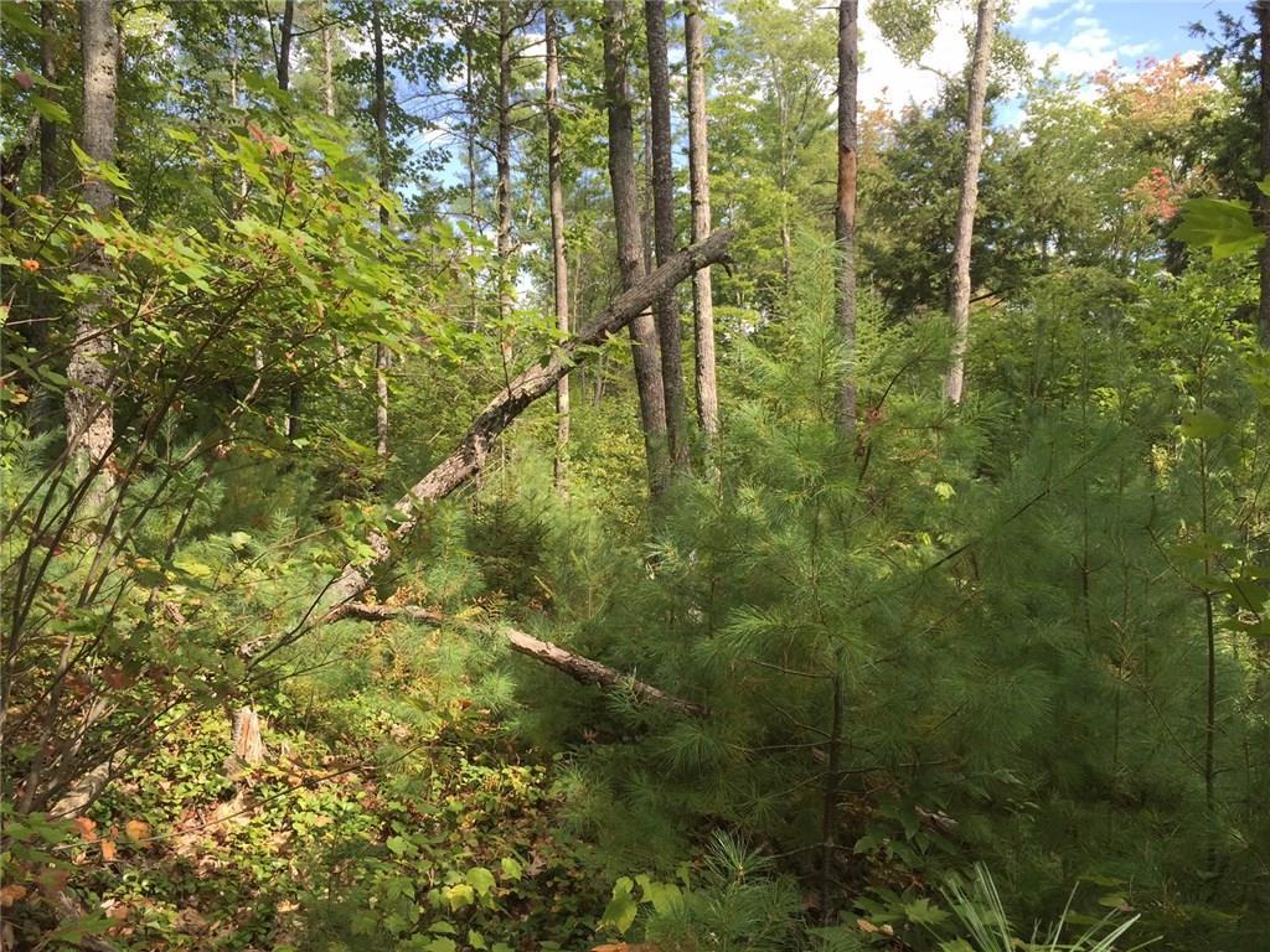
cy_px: 476
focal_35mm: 29
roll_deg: -0.6
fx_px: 1064
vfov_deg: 48.2
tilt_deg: +0.0
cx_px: 635
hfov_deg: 61.7
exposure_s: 1/488
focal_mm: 4.15
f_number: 2.2
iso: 32
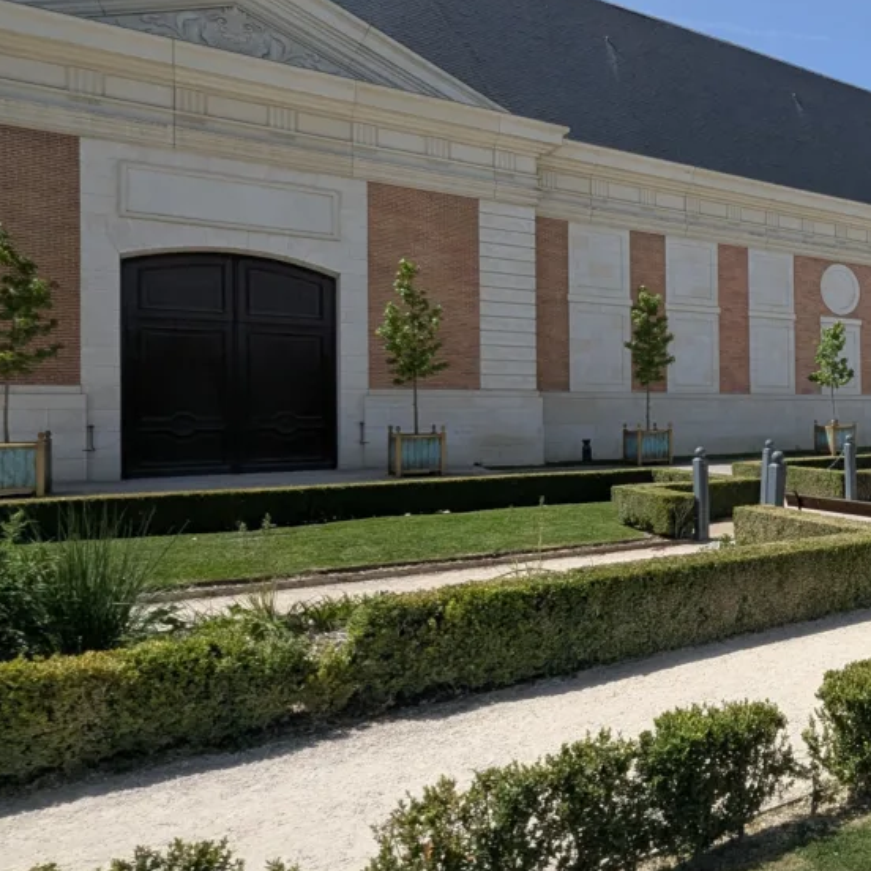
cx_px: 846
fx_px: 712
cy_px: 401
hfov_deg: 52.0
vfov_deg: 62.8
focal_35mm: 25
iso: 41
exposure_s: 1/1969
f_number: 2.2
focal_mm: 1.95
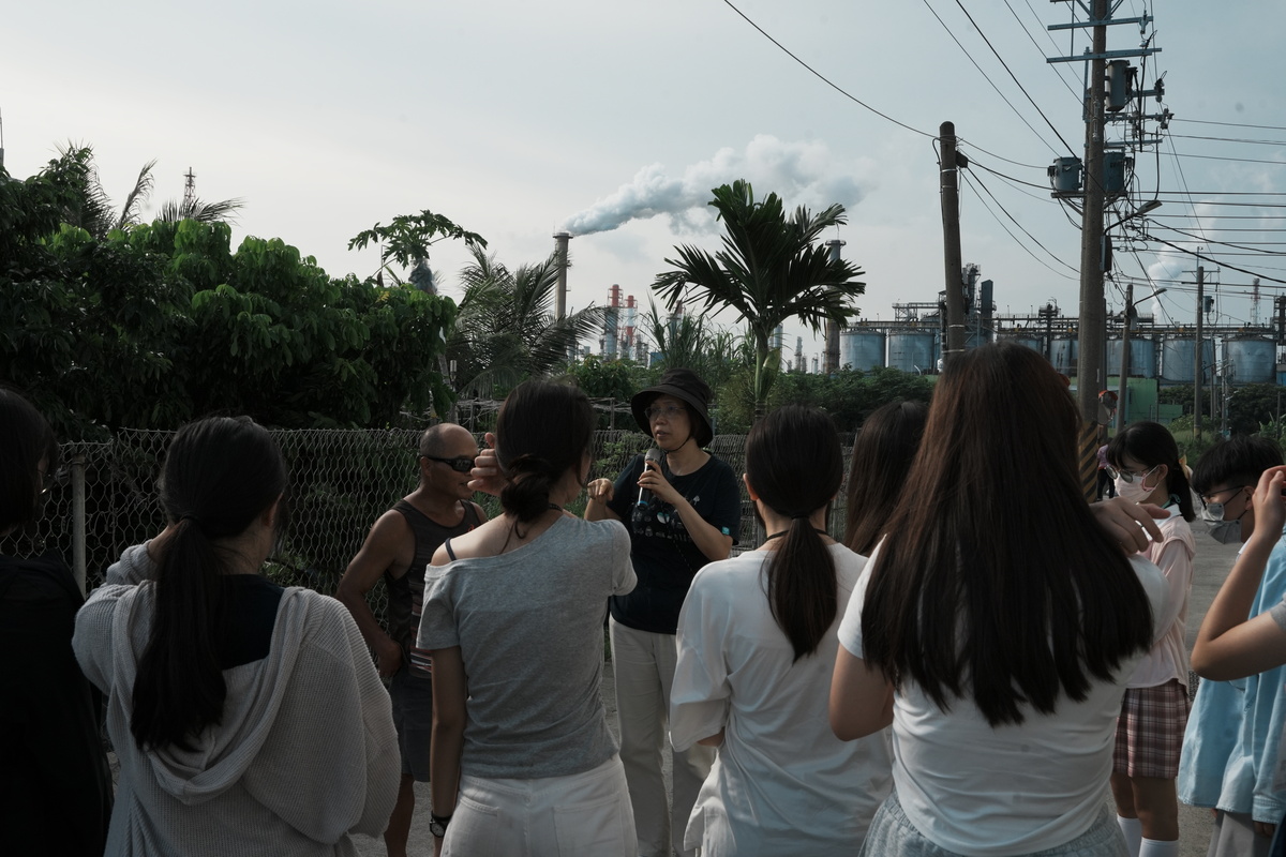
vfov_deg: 34.2
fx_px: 1393
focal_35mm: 39
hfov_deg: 49.6
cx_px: 643
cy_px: 428
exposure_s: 1/500
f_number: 13
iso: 500
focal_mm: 39
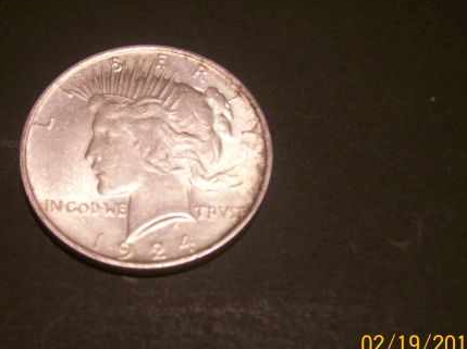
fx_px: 660
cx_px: 186
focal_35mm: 49
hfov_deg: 38.8
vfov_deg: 29.6
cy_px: 159
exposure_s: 1/23.8
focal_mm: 5.8
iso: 160
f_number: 2.8
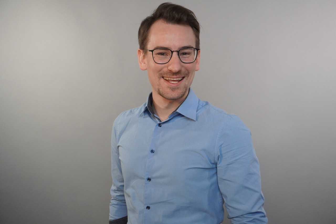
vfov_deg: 33.0
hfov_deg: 47.9
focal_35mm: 40
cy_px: 112
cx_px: 168
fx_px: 378
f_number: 4.5
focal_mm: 27
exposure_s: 1/160
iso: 1250
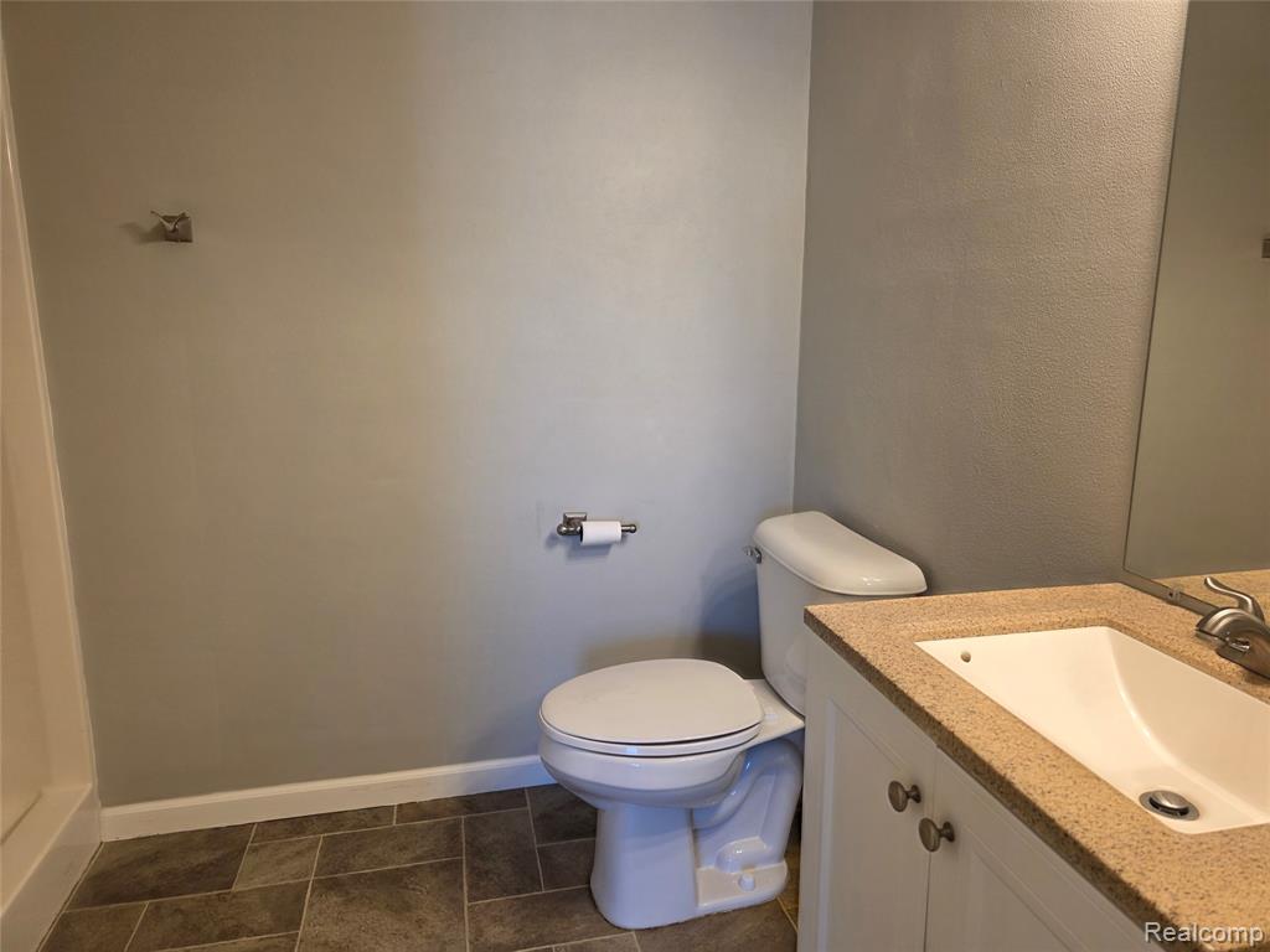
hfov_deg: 73.9
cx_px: 635
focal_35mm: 23
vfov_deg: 58.9
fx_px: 844
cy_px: 476
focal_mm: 6.3
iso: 100
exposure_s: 1/120
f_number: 1.7
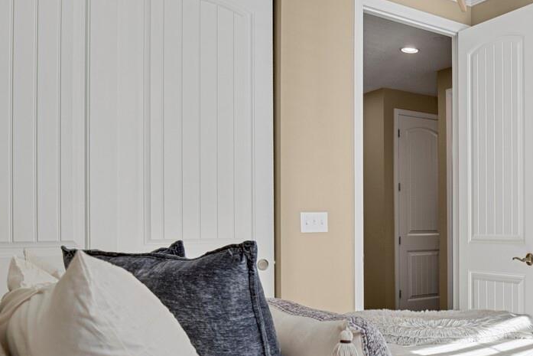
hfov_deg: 43.0
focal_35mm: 39
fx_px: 577
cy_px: 224
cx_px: 526
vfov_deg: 34.0
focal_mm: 17
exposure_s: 1/5
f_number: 8
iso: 250
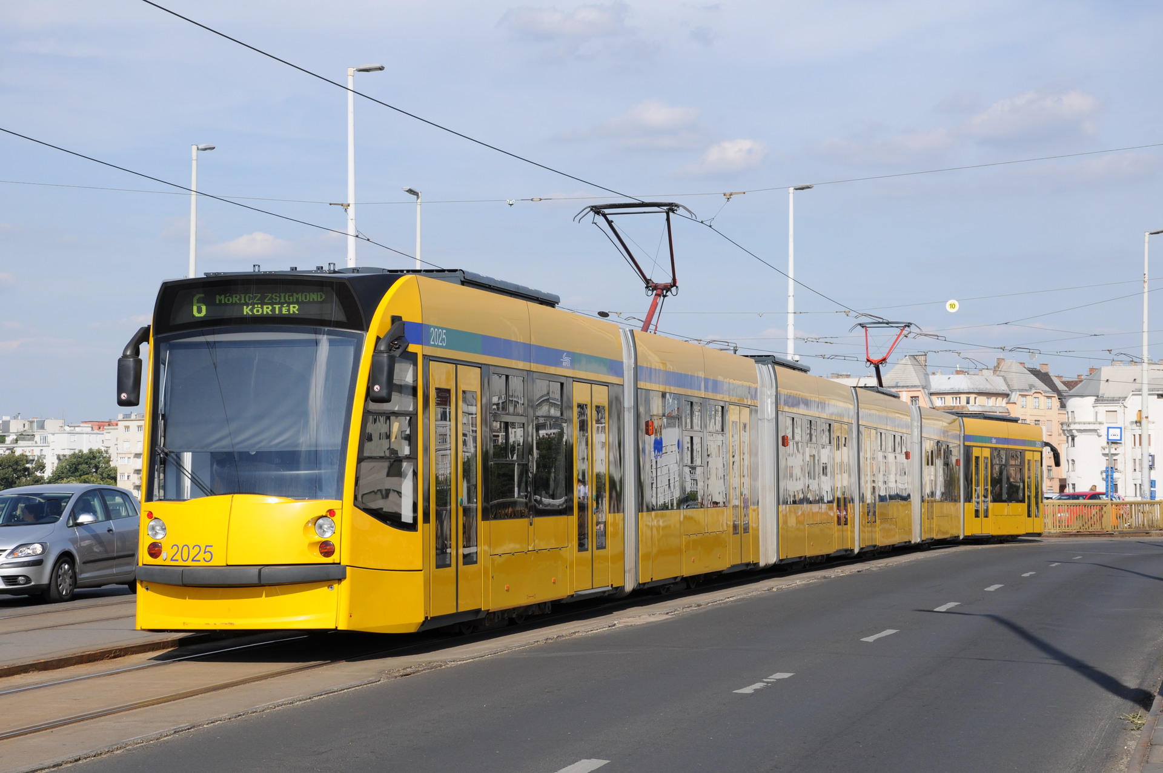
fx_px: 2420
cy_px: 386
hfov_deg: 27.0
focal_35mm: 75
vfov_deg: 18.1
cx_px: 582
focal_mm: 50
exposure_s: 1/400
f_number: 10
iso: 200
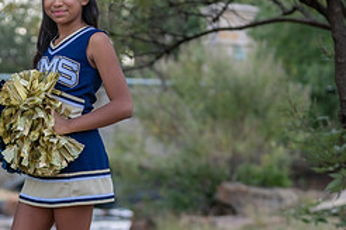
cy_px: 130
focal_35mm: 165
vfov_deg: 8.3
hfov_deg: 12.4
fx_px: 1586
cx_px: 59
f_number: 2.8
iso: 160
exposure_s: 1/320
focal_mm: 70
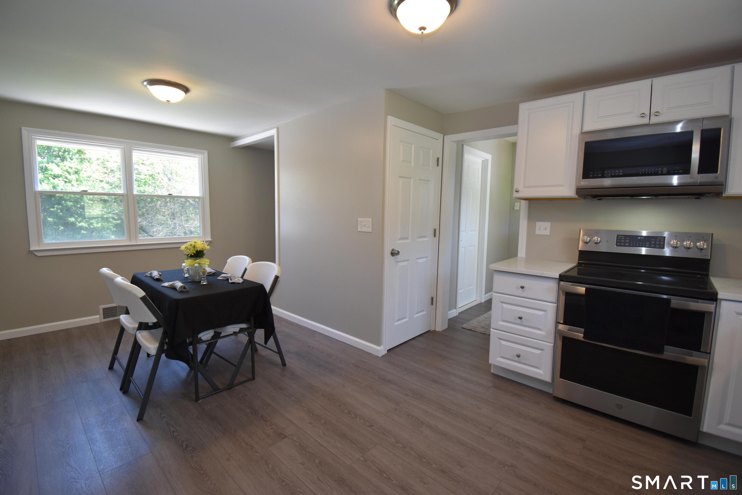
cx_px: 371
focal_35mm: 15
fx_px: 309
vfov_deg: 77.3
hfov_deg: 100.4
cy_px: 248
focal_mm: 10
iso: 400
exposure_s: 1/60
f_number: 4.5
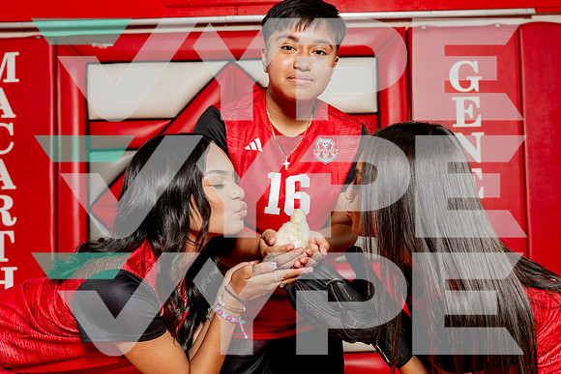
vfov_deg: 34.8
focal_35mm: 38
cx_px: 280
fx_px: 597
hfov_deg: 50.3
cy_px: 187
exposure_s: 1/250
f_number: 5.6
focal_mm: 34
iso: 640
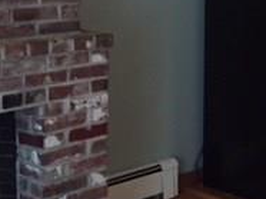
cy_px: -42
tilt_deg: +0.1
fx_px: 767
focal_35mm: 100
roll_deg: -1.5
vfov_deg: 14.3
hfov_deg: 17.8
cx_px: 386
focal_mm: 4.15
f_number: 2.2
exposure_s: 1/30
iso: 200
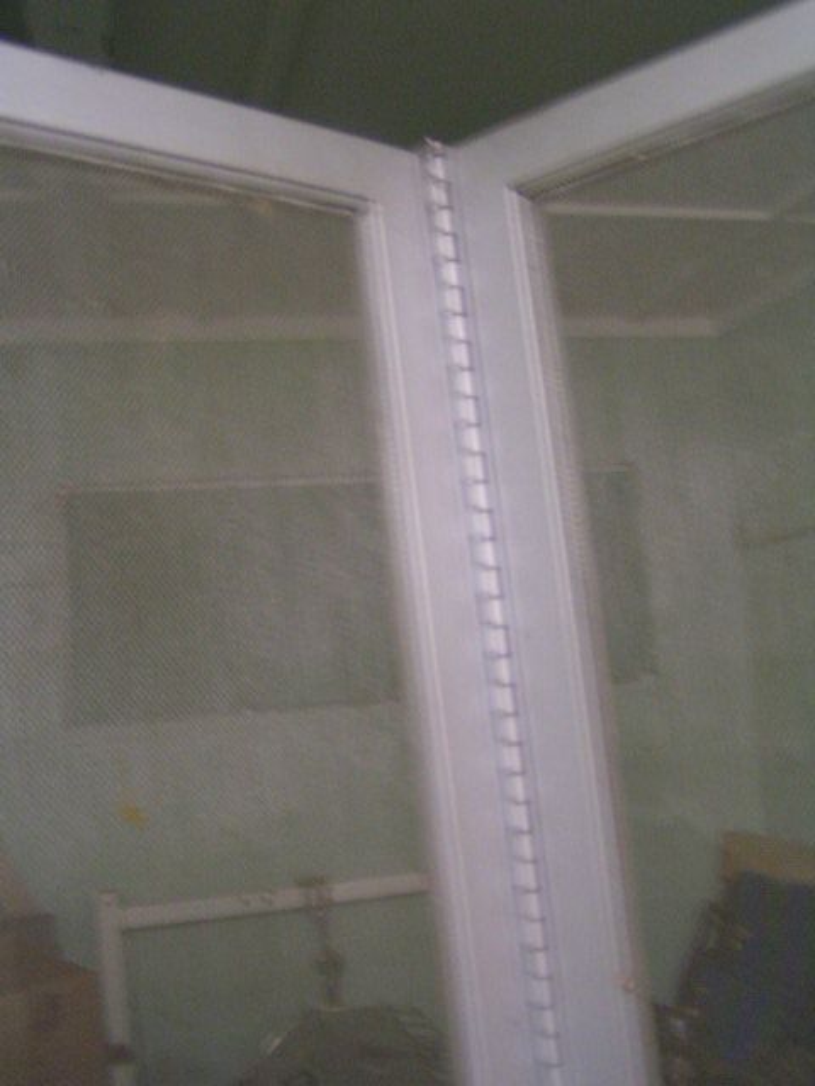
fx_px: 1193
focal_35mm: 38
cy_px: 543
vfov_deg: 49.0
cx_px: 408
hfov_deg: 37.7
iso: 200
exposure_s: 1/13
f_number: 2.8
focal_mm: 5.8
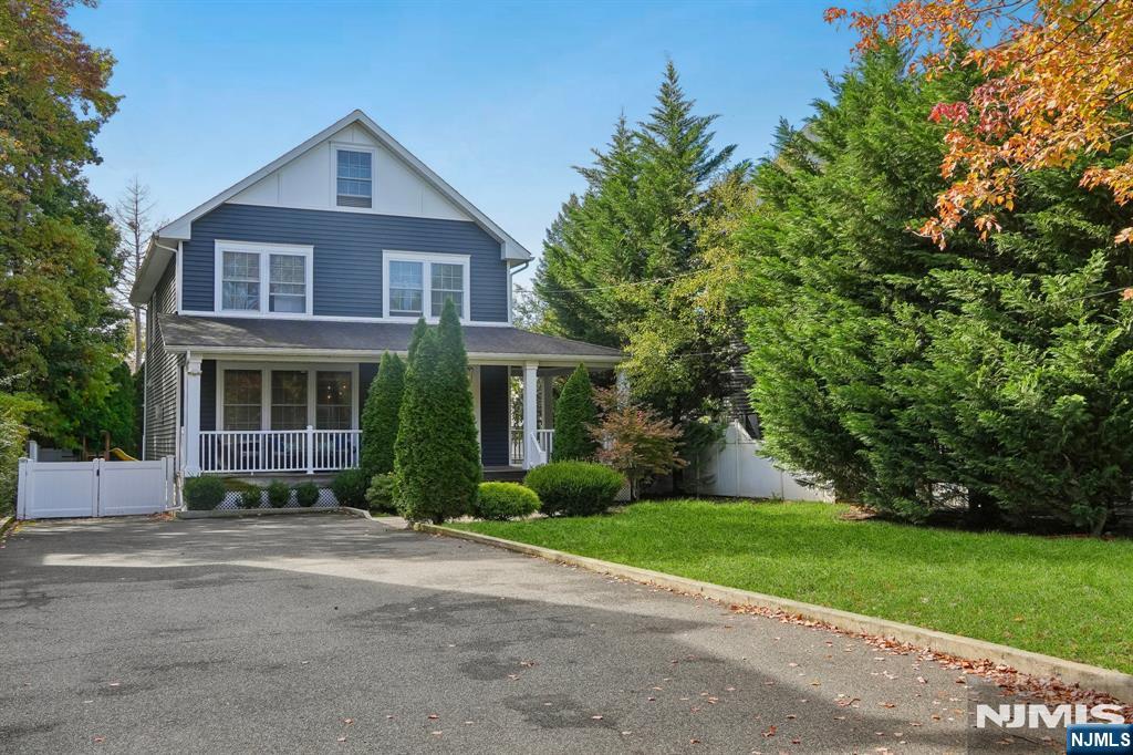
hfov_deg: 57.2
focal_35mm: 33
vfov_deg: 39.9
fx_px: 1038
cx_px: 566
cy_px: 378
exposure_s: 1/160
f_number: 11
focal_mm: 22.6
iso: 320
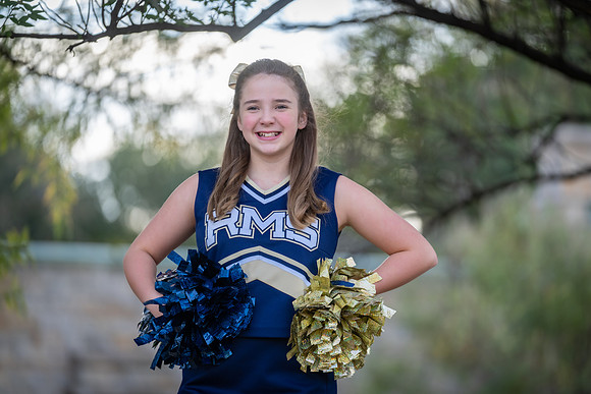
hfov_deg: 11.9
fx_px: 2841
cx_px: 296
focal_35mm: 173
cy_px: 197
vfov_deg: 7.9
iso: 160
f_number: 2.8
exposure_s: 1/320
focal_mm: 173
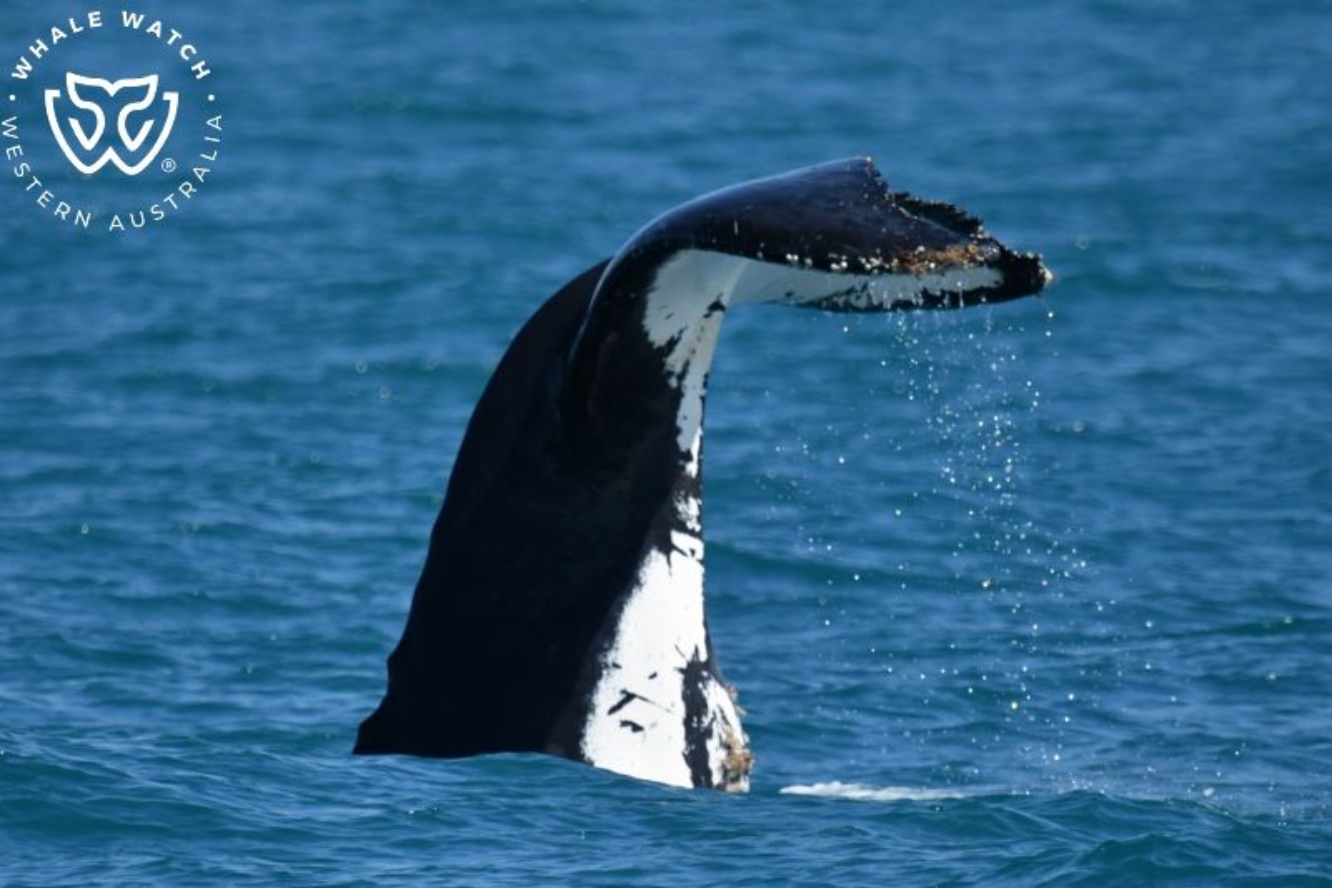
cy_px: 444
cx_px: 666
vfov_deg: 2.3
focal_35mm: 600
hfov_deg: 3.4
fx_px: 22194
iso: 1000
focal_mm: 600
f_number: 6.3
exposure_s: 1/8000
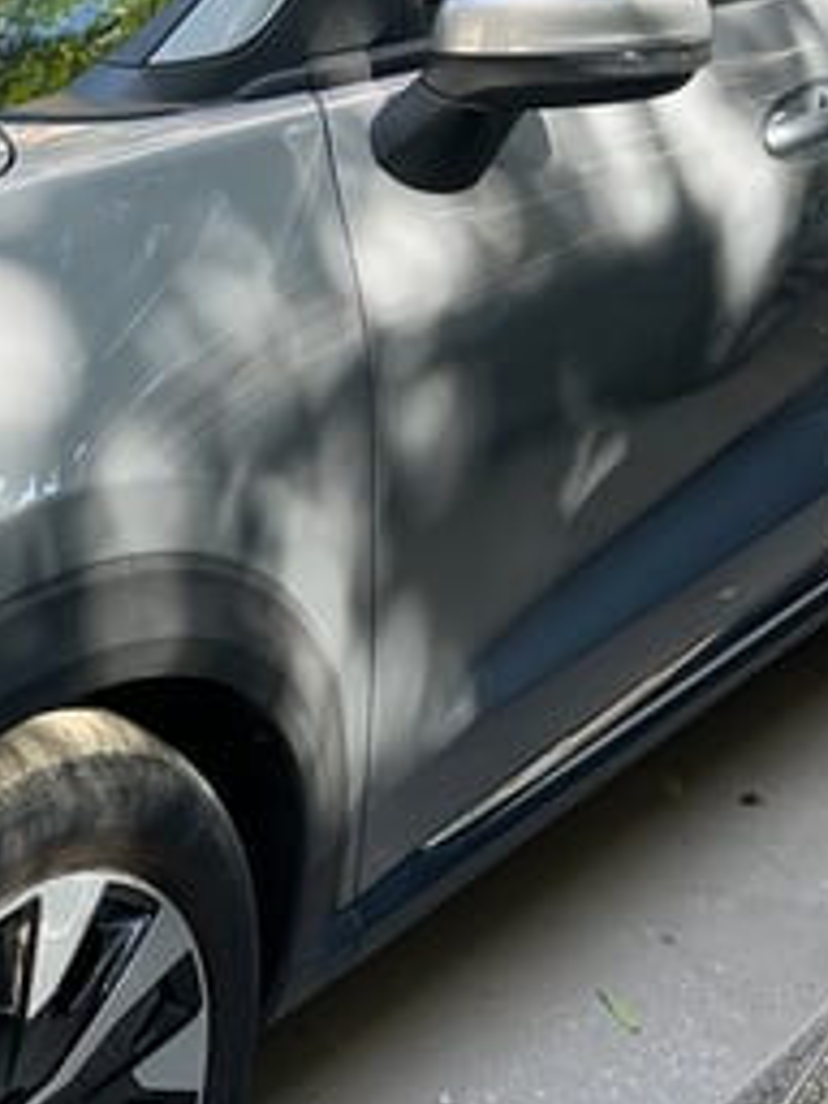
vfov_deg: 26.3
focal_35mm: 72
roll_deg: -5.0
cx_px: 164
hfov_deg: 20.2
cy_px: 155
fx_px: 2296
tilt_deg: -13.1
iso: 80
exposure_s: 1/317
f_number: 1.78
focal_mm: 6.86
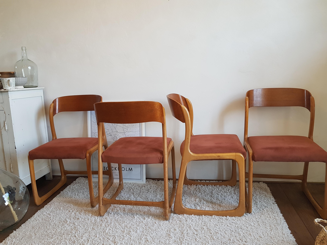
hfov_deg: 67.3
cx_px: 164
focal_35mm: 26
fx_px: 246
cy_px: 122
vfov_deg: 53.1
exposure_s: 1/50
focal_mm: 4.2
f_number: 1.7
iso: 64
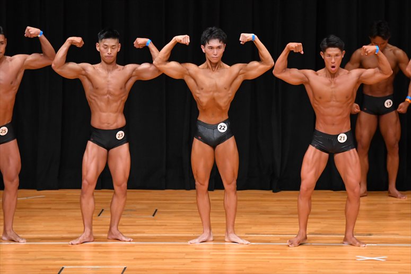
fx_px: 2910
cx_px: 206
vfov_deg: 5.4
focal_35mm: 255
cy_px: 137
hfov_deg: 8.1
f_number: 5.6
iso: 4000
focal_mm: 170
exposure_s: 1/400
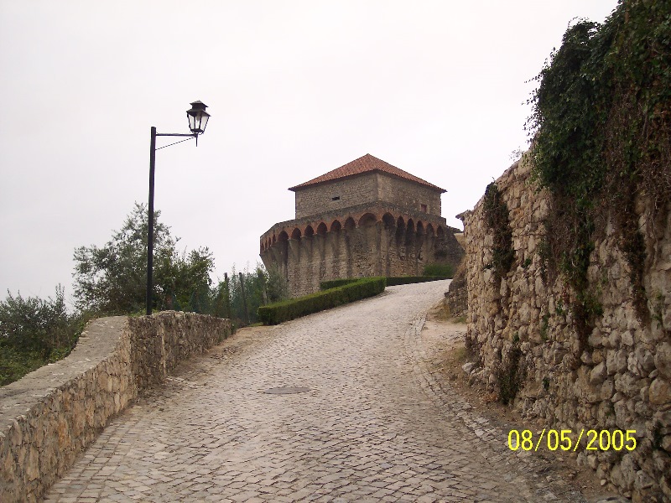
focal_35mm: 38
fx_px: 737
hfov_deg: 49.0
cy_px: 252
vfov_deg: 37.7
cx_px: 336
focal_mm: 8
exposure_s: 1/90
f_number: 2.8
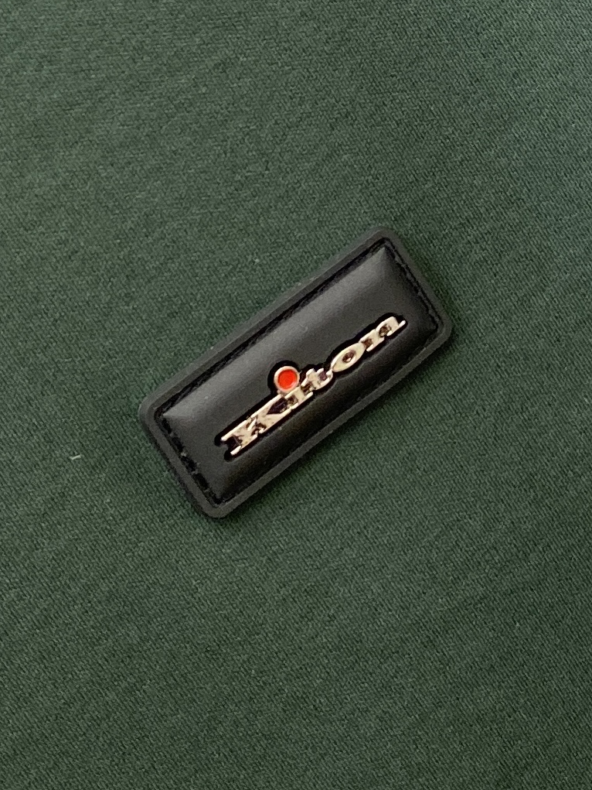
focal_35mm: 27
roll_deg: +29.4
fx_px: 616
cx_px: 302
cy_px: 402
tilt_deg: -8.4
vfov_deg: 65.3
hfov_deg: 51.4
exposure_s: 1/104
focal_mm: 4.25
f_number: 1.8
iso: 125
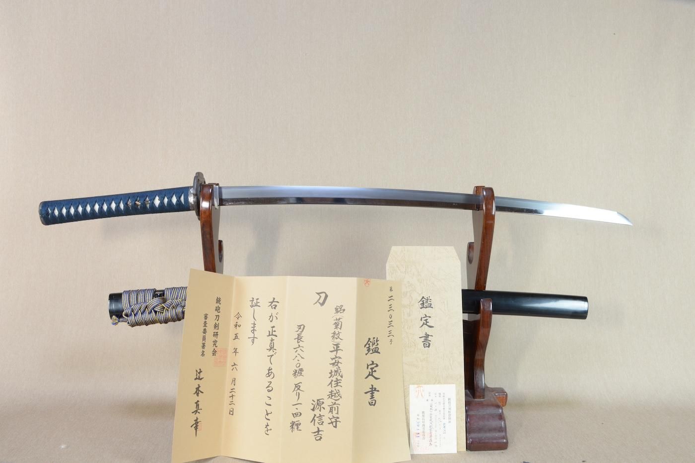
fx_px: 579
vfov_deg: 43.5
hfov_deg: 62.0
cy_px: 232
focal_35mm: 30
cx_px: 348
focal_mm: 20
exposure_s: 1/2
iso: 400
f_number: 11
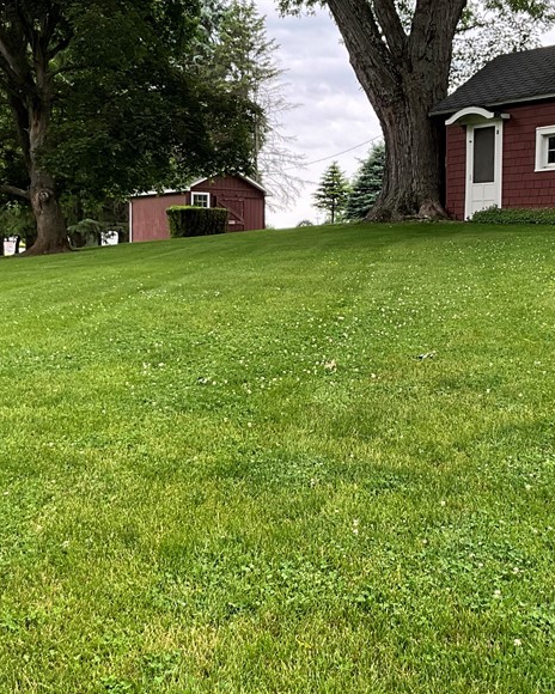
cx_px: 324
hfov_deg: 30.2
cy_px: 342
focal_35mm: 50
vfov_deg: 37.3
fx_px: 1027
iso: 40
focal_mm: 3
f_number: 1.8
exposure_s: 1/122
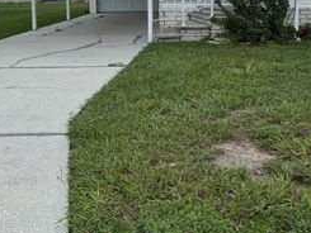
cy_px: 2
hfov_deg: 37.9
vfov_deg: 28.0
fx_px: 440
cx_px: 232
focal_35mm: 49
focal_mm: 6.76
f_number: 1.78
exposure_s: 1/5814
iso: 80
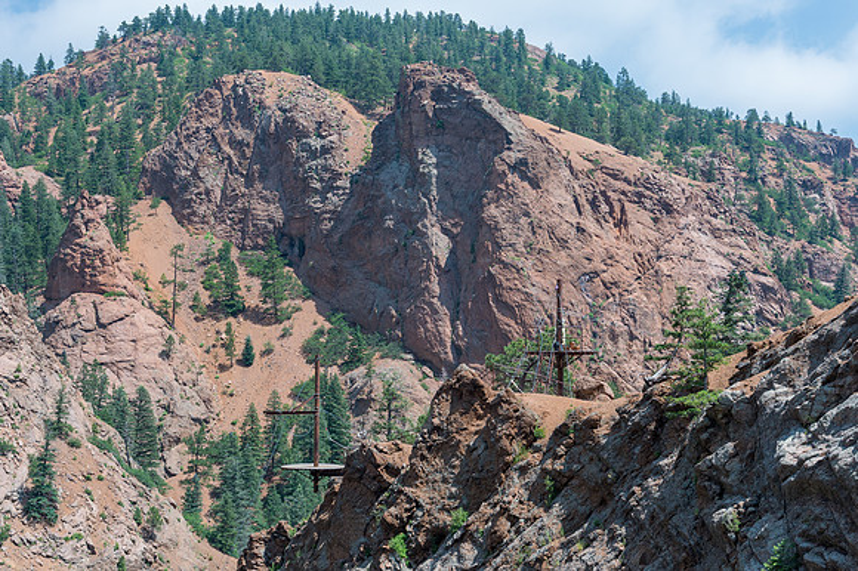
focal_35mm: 55
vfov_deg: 24.7
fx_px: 1304
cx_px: 429
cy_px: 286
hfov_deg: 36.4
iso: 250
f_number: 8
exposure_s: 1/160
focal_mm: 50
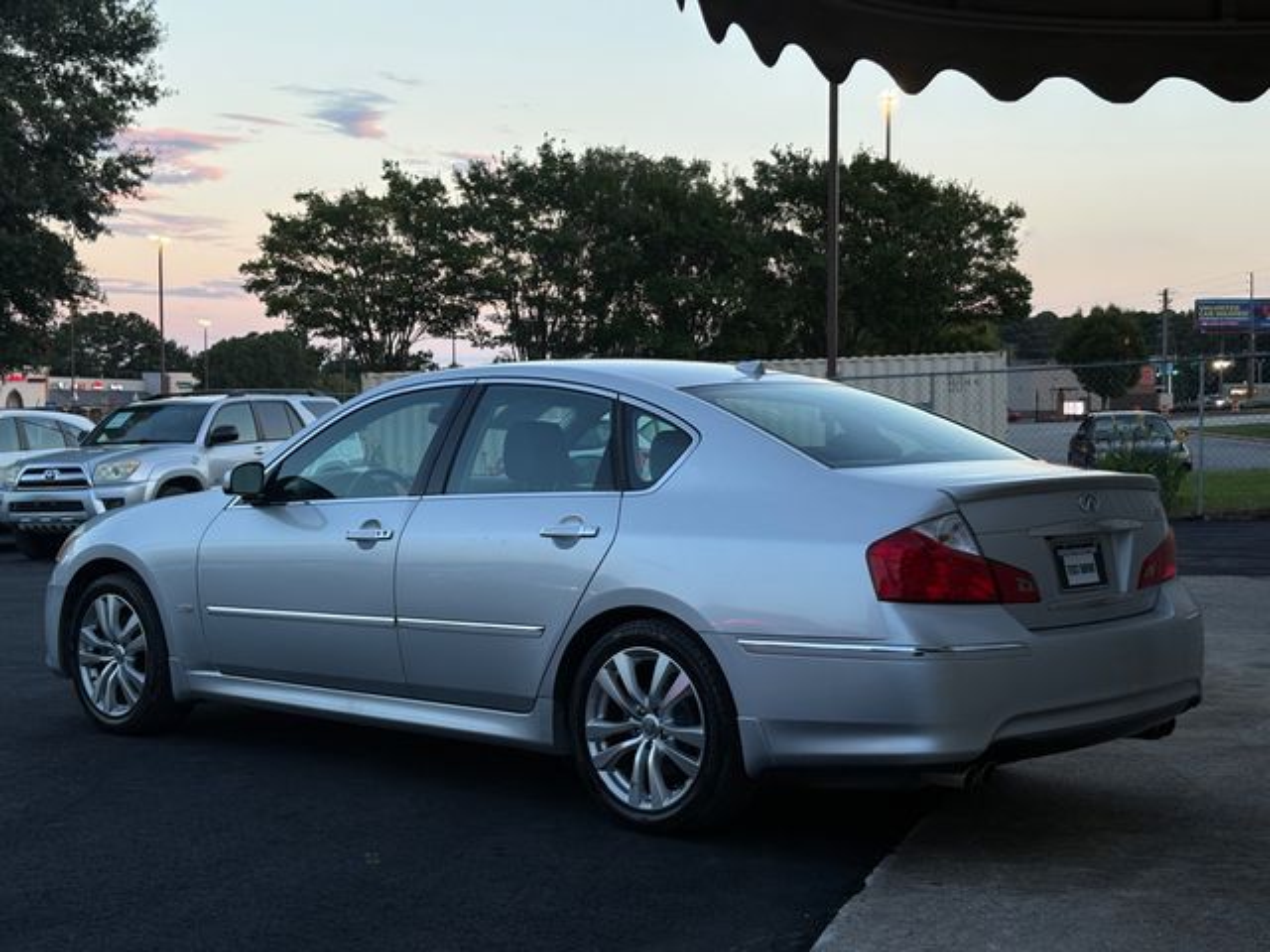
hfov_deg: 36.8
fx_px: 1908
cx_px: 635
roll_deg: +0.2
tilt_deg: -2.1
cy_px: 476
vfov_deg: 28.0
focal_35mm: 52
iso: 40
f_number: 1.6
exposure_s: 1/121
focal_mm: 5.96
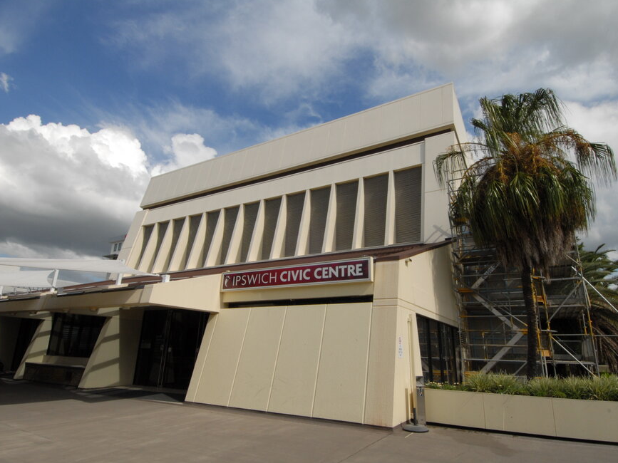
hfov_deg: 81.7
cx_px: 316
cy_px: 236
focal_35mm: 20
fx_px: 357
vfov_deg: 66.0
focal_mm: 12
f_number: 22
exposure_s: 1/250
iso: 400
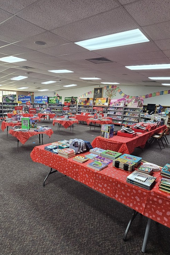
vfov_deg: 86.9
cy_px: 133
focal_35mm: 19
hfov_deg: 62.7
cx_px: 55
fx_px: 135
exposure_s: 1/60
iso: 160
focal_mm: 2.2
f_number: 2.2
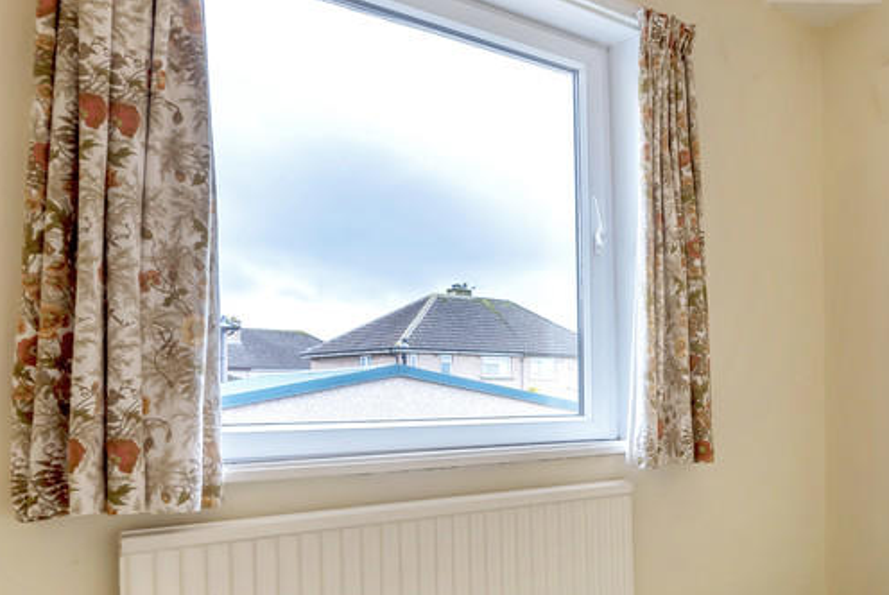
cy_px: 396
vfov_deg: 39.6
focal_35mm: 33
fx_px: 816
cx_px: 824
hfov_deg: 49.8
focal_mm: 16
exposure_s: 1/60
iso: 250
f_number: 8
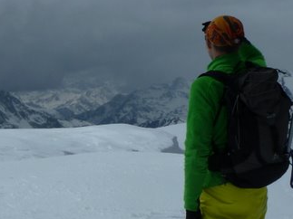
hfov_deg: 18.7
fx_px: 880
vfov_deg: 14.2
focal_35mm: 104
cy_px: 138
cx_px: 49
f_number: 6.3
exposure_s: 1/1300
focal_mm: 6.9
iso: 80
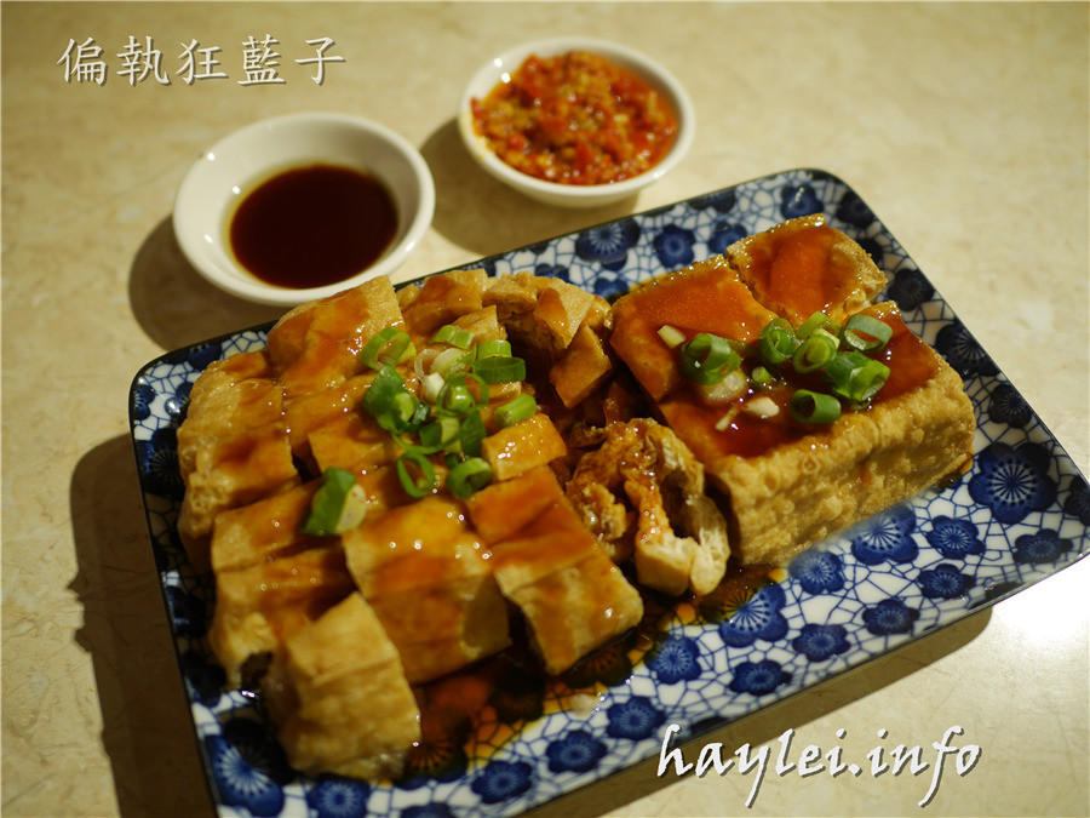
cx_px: 545
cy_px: 409
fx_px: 945
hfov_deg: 60.0
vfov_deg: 46.8
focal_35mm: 30
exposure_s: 1/80
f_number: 1.7
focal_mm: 15
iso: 200
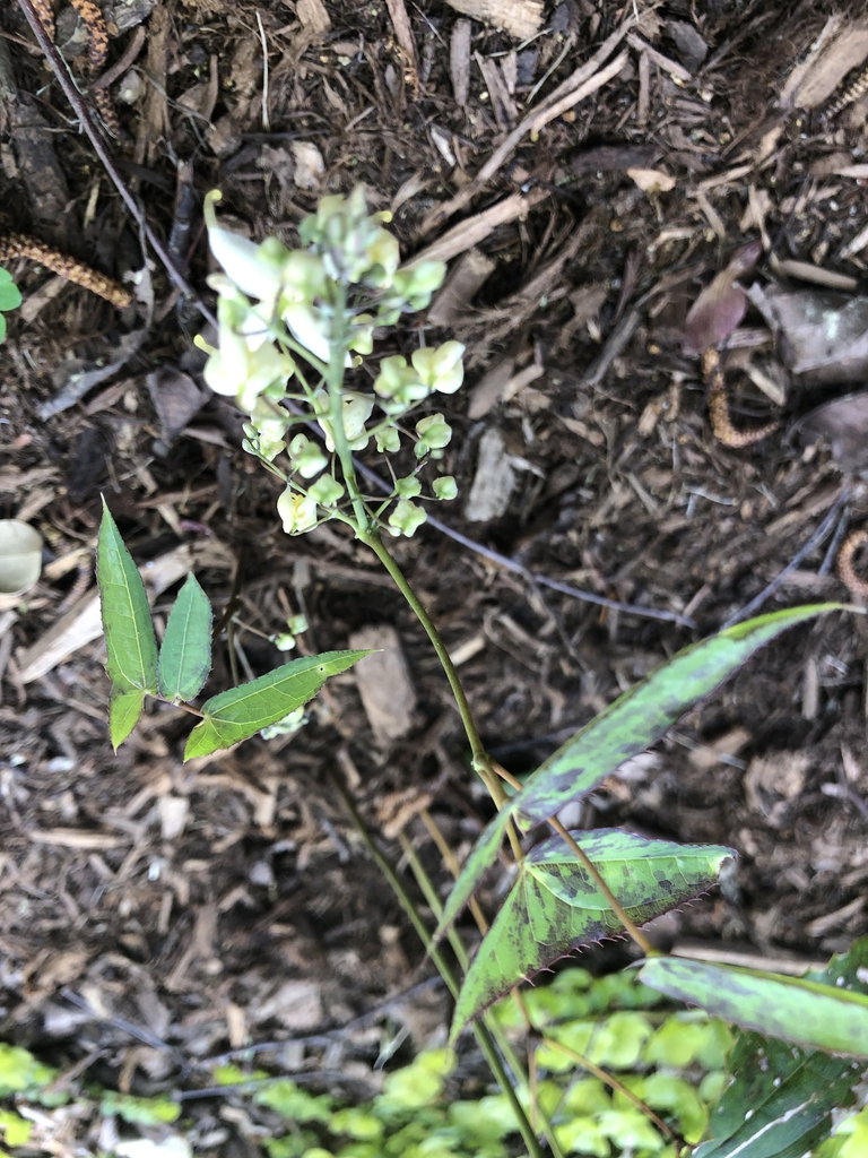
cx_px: 434
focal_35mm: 28
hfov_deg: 49.7
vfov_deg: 63.4
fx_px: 936
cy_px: 579
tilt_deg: -51.0
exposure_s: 1/120
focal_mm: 3.99
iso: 50
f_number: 1.8
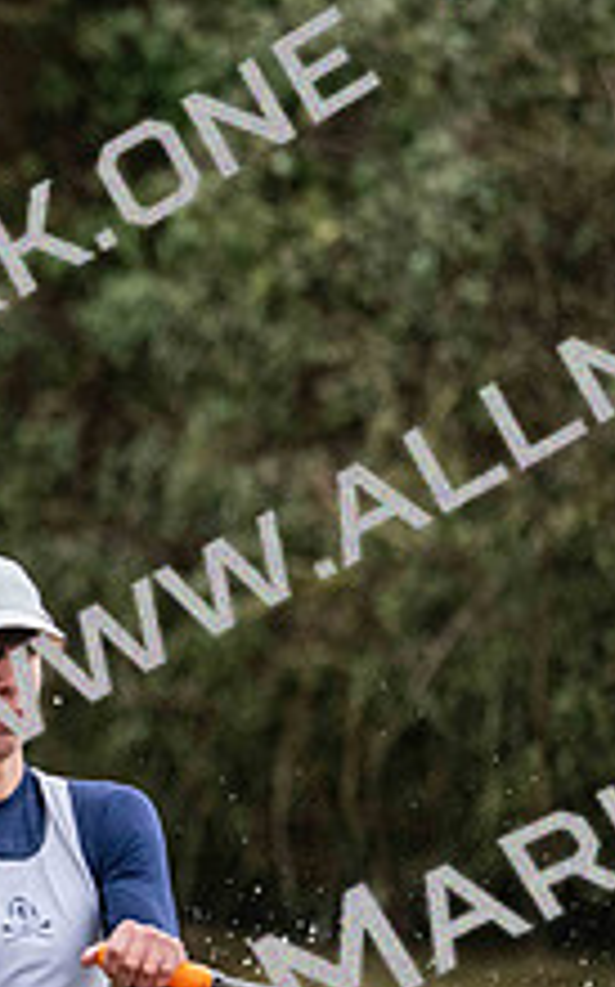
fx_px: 28931
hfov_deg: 1.2
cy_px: 850
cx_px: -417
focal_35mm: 1076
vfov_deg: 2.0
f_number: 4.5
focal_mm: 400
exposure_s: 1/1600
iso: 4000
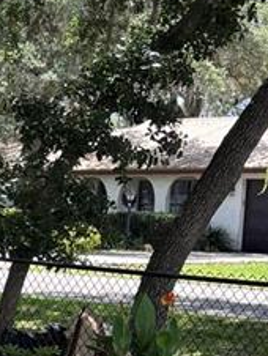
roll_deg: -1.7
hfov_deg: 9.6
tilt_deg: -8.5
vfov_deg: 13.9
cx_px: -359
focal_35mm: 138
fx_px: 1422
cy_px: 417
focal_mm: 5.96
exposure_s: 1/565
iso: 50
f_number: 1.6
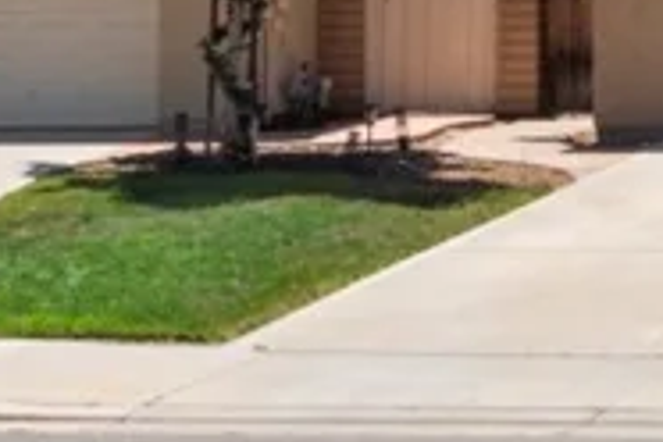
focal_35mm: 158
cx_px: 1476
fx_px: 2910
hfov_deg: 11.3
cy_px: -210
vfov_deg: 8.5
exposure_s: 1/13
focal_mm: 35
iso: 80
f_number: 22
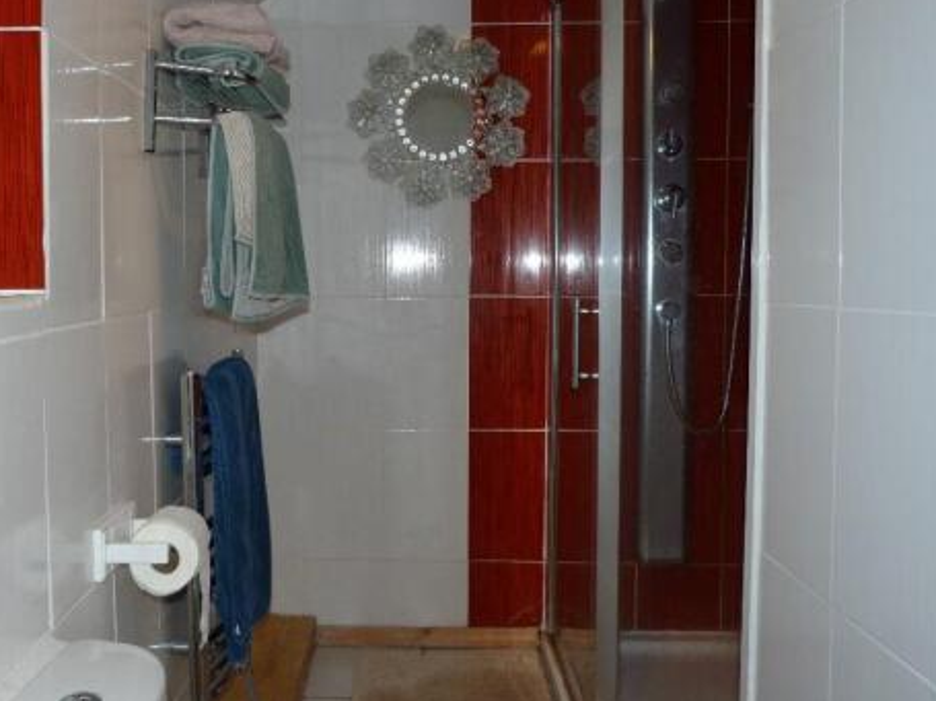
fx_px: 865
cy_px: 305
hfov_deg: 56.2
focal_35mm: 32
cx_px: 359
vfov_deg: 44.0
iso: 80
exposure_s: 1/60
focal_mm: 4.5
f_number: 2.8
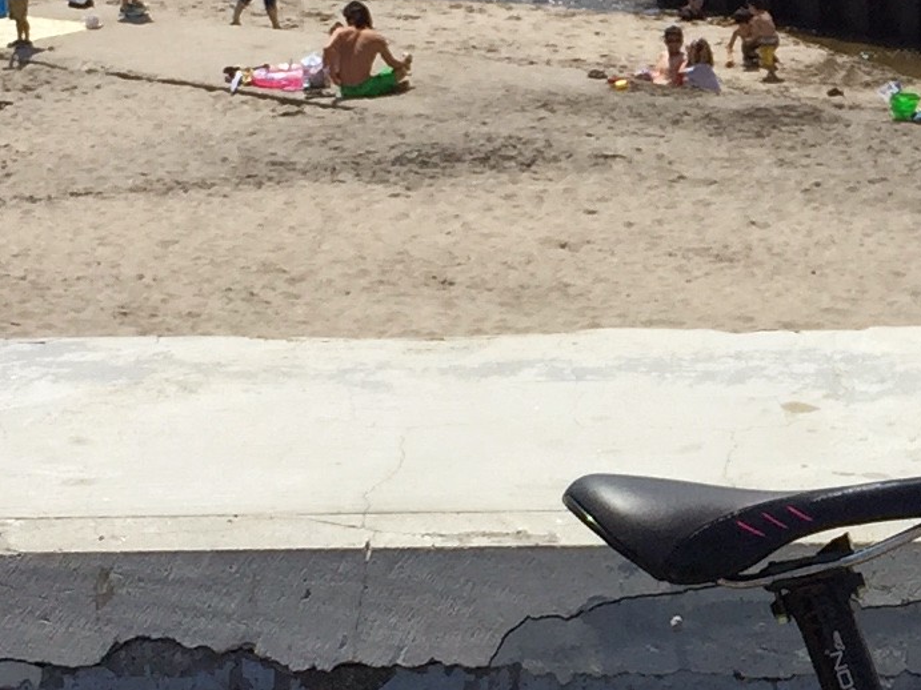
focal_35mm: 137
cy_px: 468
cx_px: 1077
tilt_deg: -16.7
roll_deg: +0.2
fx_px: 3644
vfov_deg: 10.8
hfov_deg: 14.0
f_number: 2.2
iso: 32
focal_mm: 4.15
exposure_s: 1/2475
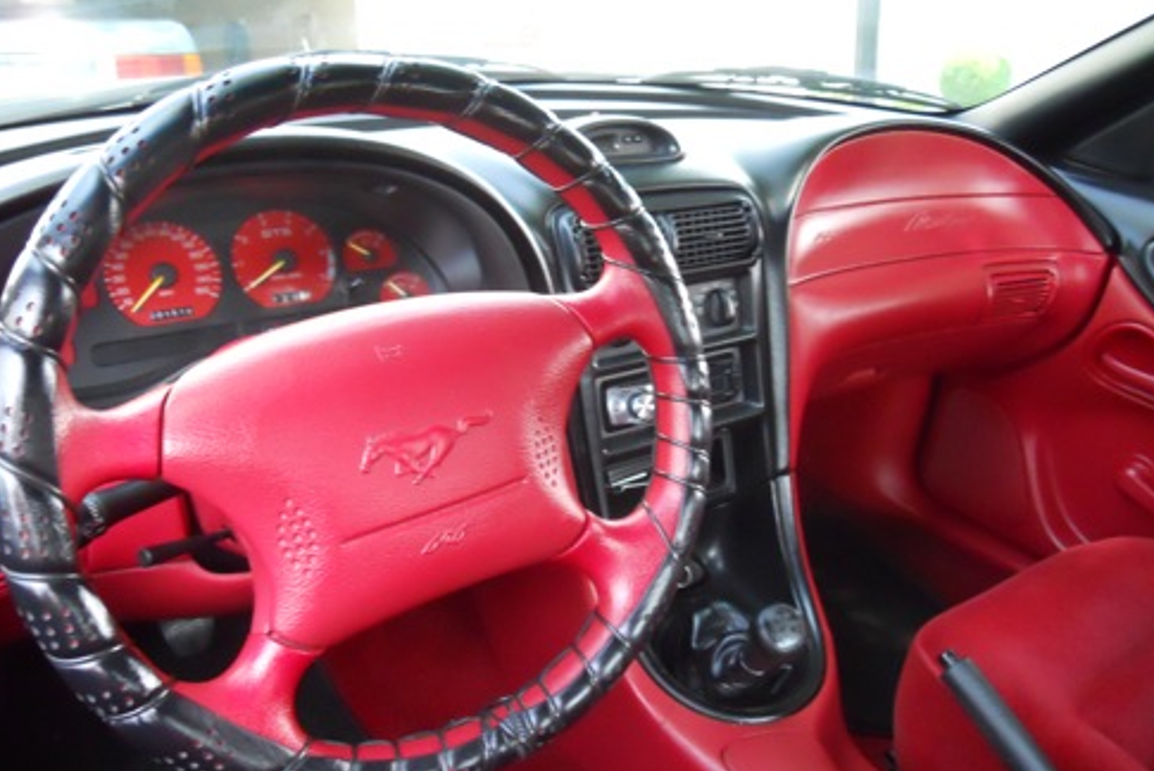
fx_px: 962
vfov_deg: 43.7
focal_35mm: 30
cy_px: 391
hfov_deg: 61.9
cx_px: 566
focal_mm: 5
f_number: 2.7
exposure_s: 1/125
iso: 640
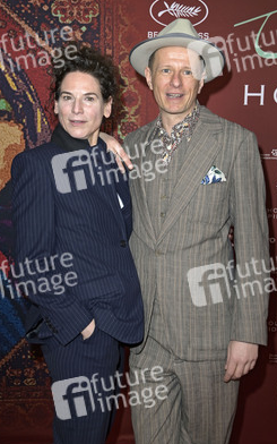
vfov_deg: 38.9
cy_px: 223
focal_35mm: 52
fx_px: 628
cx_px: 142
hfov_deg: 24.9
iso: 400
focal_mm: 50
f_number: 5.6
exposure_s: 1/250
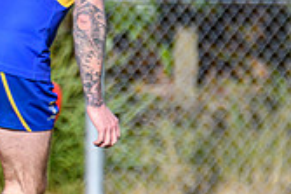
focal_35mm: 3513
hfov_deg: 0.6
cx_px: -104
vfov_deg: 0.4
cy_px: 40
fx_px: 28368
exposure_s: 1/1000
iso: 800
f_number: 9
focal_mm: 600
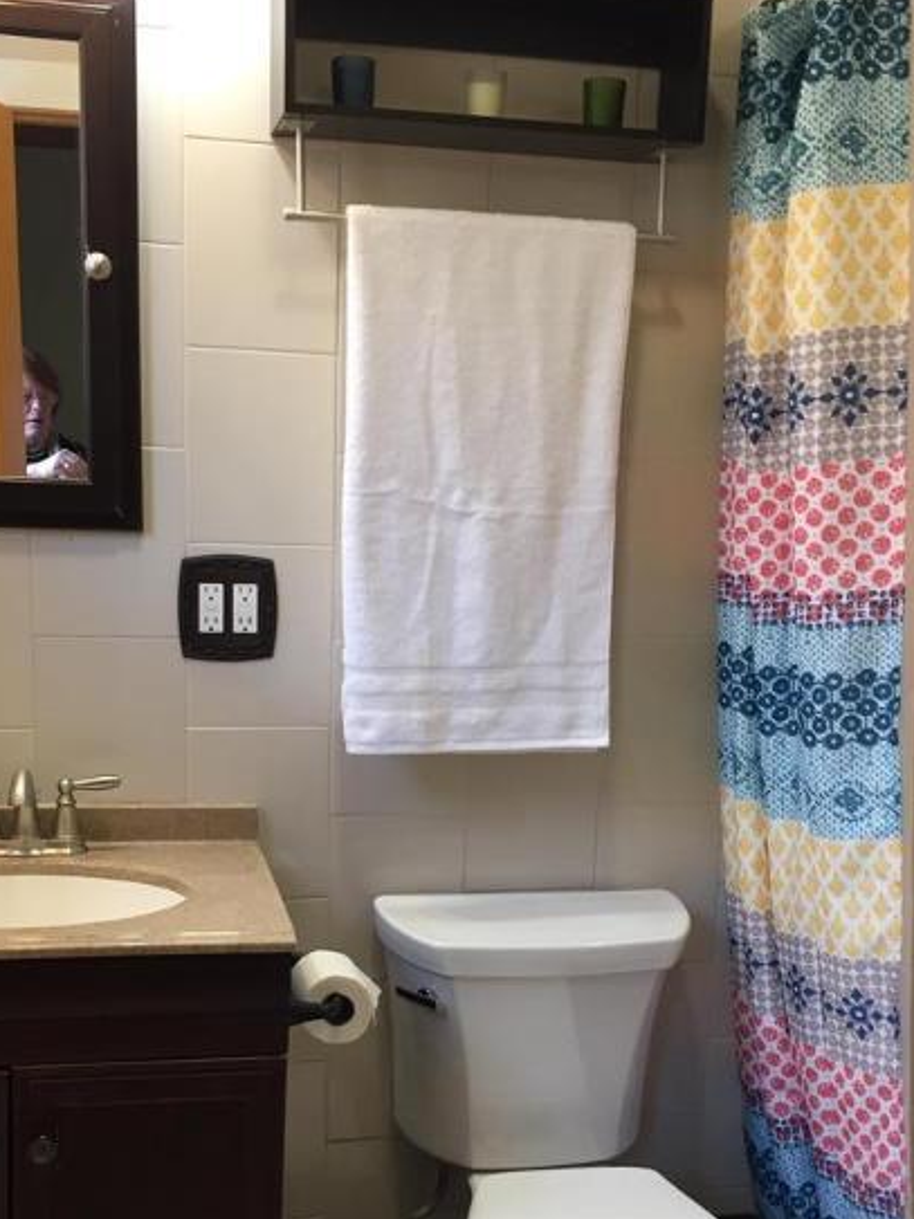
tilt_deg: -13.6
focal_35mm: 41
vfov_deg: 45.1
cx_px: 418
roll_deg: +0.6
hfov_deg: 35.1
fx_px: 1444
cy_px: 810
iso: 64
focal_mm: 4.15
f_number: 2.2
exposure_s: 1/30
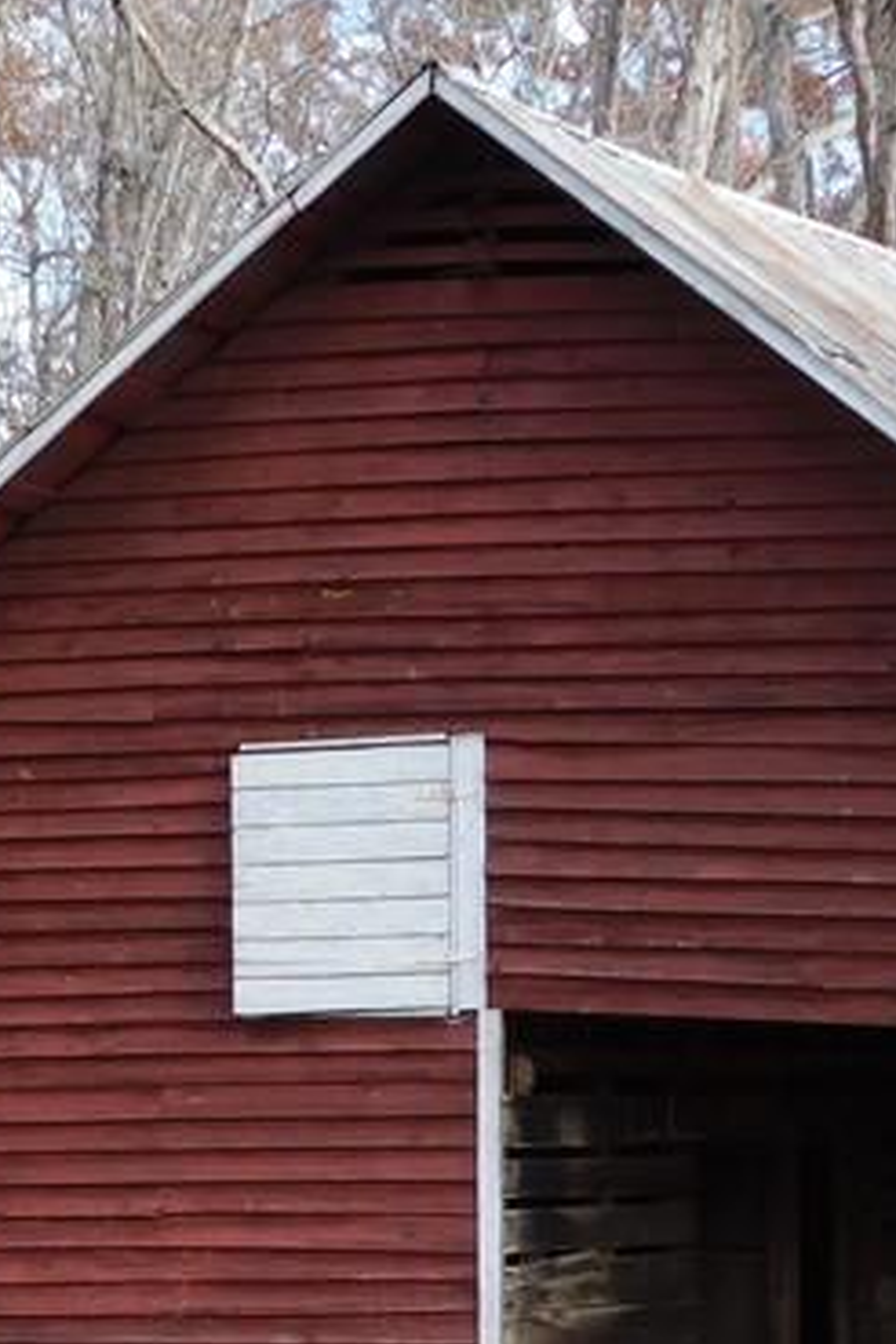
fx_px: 4853
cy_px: 1300
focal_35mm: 130
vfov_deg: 15.5
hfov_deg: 10.5
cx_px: 299
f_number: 3.7
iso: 125
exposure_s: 1/250
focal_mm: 8
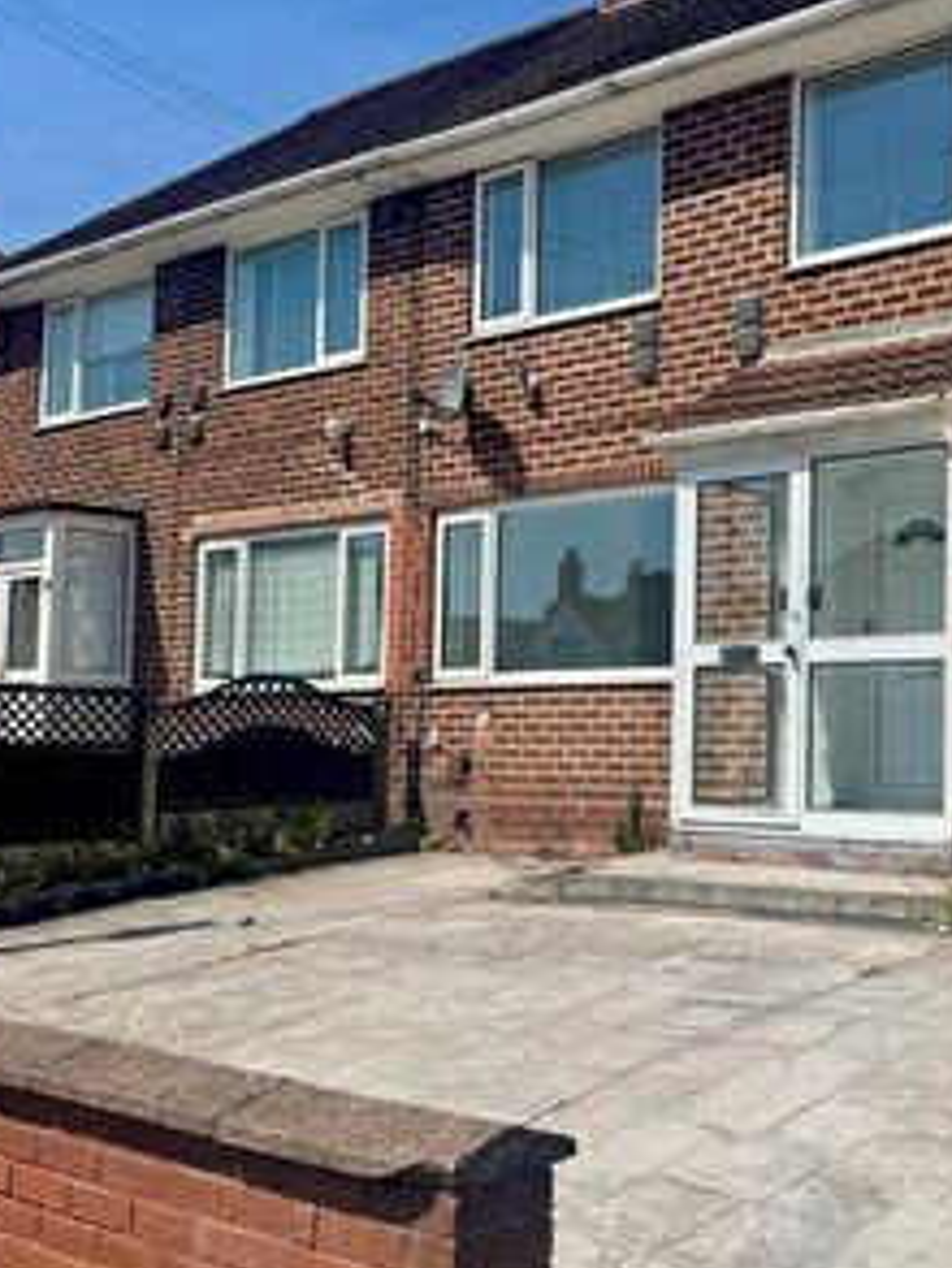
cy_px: 673
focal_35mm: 43
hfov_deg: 32.5
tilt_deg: +3.2
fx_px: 1576
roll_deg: -2.5
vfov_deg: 43.8
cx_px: 788
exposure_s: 1/7092
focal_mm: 6.76
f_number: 1.78
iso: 80
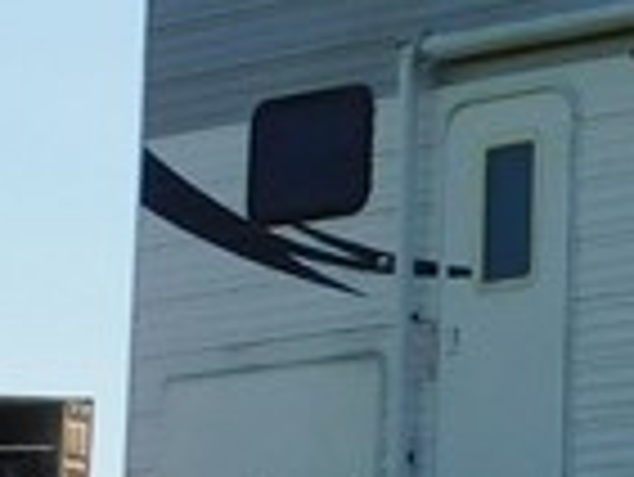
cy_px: -72
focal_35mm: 261
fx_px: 4784
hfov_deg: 7.0
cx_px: 1749
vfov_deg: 5.7
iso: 125
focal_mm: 6.3
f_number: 3.5
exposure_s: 1/1000
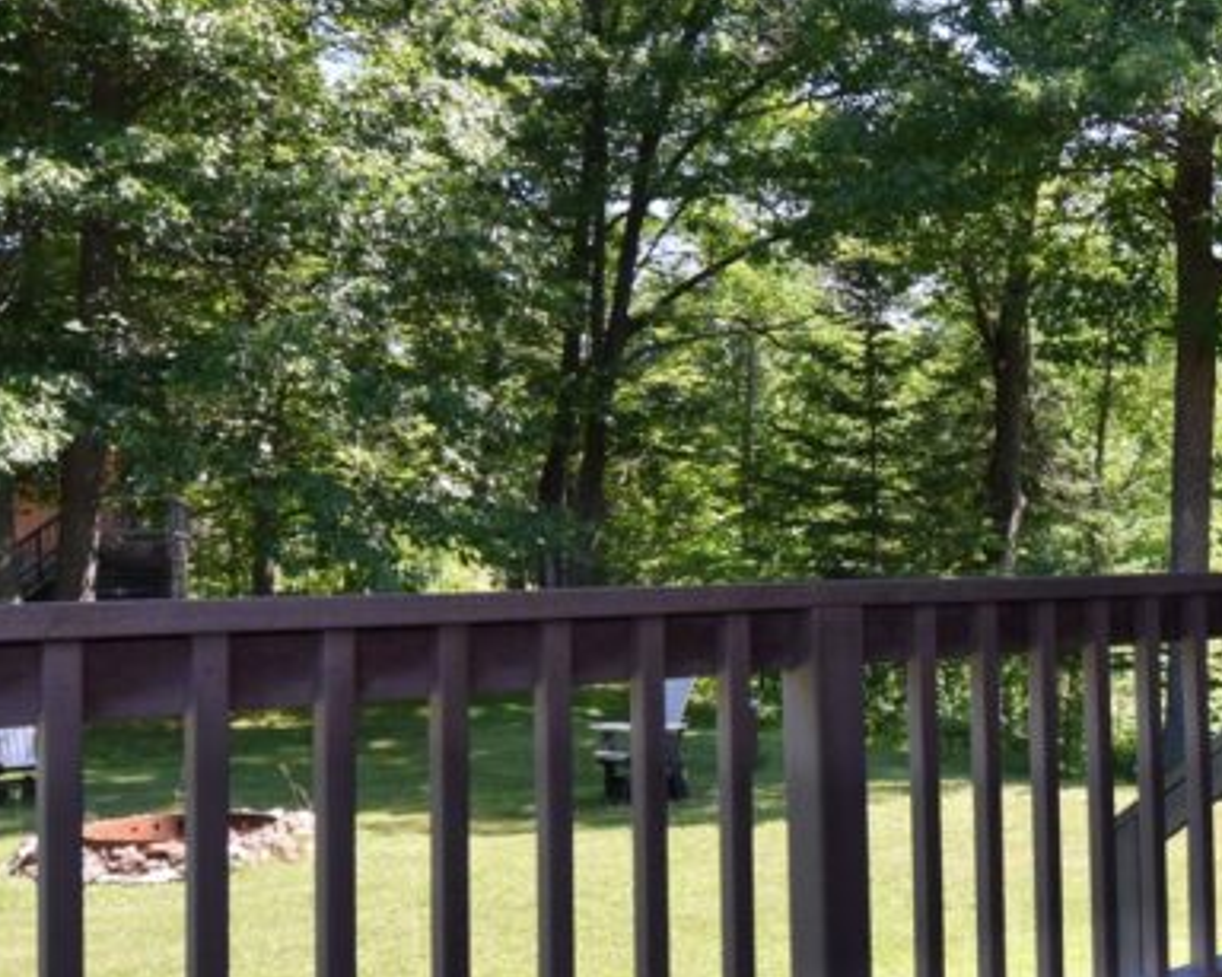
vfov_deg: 34.1
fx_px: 1591
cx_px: 1037
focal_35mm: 44
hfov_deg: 39.7
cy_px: 525
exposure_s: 1/250
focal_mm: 10
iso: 360
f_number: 8
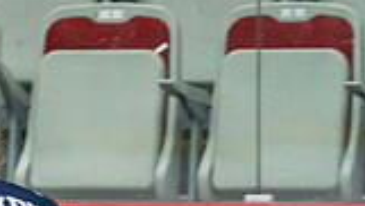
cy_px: 652
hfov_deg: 1.9
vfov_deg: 1.1
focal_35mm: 1154
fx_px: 11182
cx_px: -43
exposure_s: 1/1250
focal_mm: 200
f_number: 2.8
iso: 3200
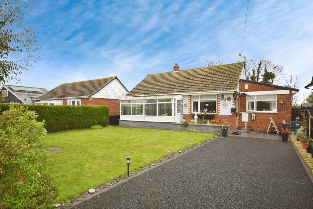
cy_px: 104
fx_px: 183
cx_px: 156
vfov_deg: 59.5
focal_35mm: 21
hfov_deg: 81.2
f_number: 5.6
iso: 180
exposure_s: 1/125
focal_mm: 14
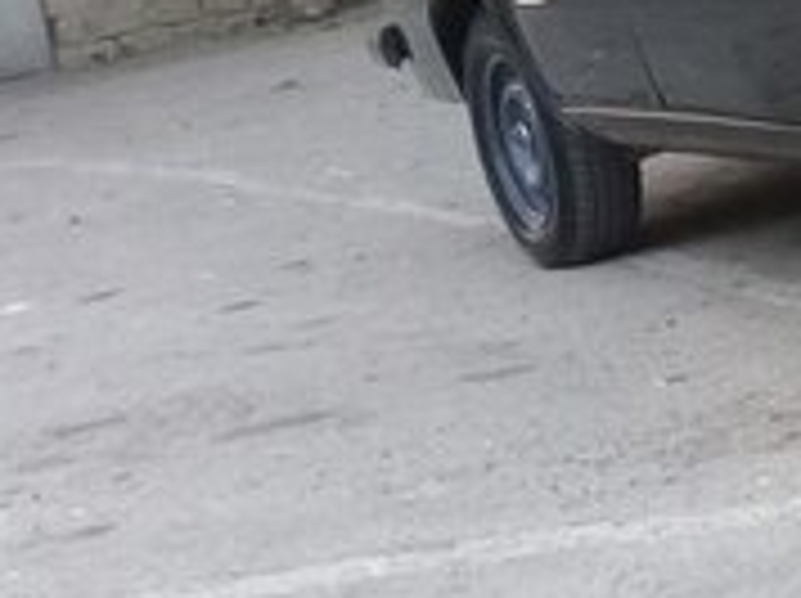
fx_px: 2657
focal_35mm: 115
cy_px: -11
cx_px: 1251
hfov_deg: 15.6
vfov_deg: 12.7
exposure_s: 1/33
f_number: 2.2
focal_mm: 3.3
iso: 125
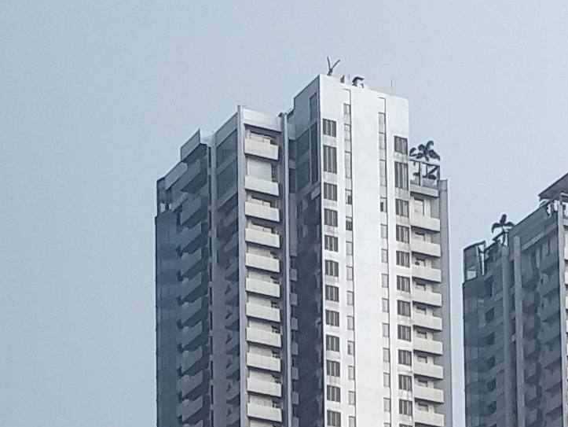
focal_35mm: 172
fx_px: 2824
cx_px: 132
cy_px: 942
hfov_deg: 11.5
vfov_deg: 8.1
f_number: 1.9
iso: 40
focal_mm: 3.6
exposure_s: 1/1094
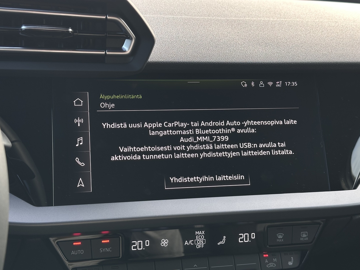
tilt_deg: -18.5
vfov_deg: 30.3
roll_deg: -3.5
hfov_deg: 39.7
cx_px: 180
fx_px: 499
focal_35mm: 48
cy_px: 135
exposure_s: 1/121
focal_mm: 6.86
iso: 50
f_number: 1.78
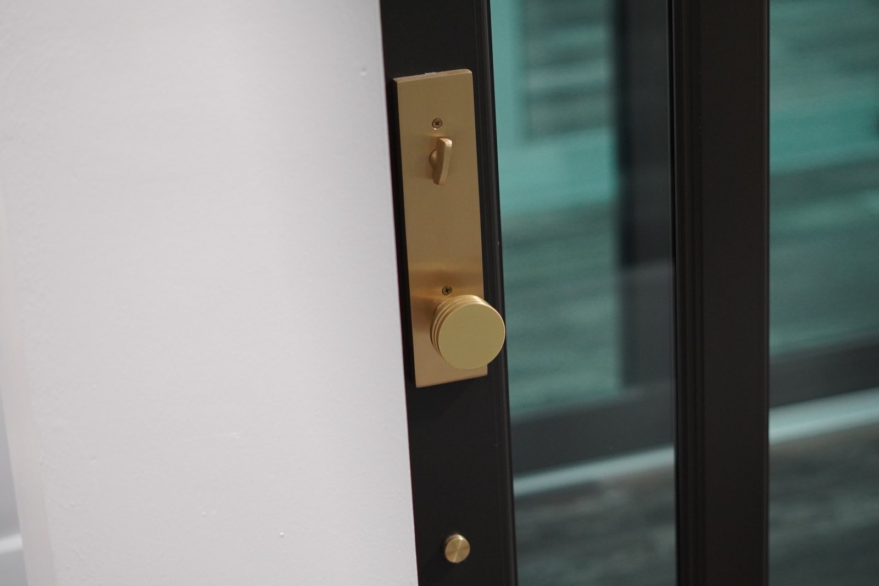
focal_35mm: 75
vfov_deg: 18.2
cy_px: 293
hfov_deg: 27.0
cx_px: 440
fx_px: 1831
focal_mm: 50
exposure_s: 1/160
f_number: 2
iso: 2000
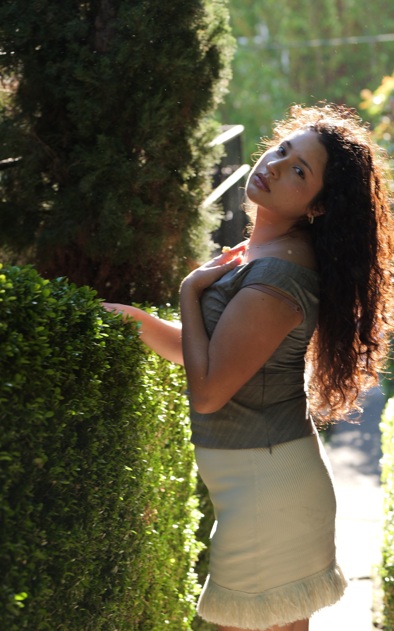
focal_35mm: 87
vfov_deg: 23.8
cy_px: 316
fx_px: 1495
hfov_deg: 15.0
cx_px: 206
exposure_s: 1/200
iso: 500
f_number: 5
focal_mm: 85
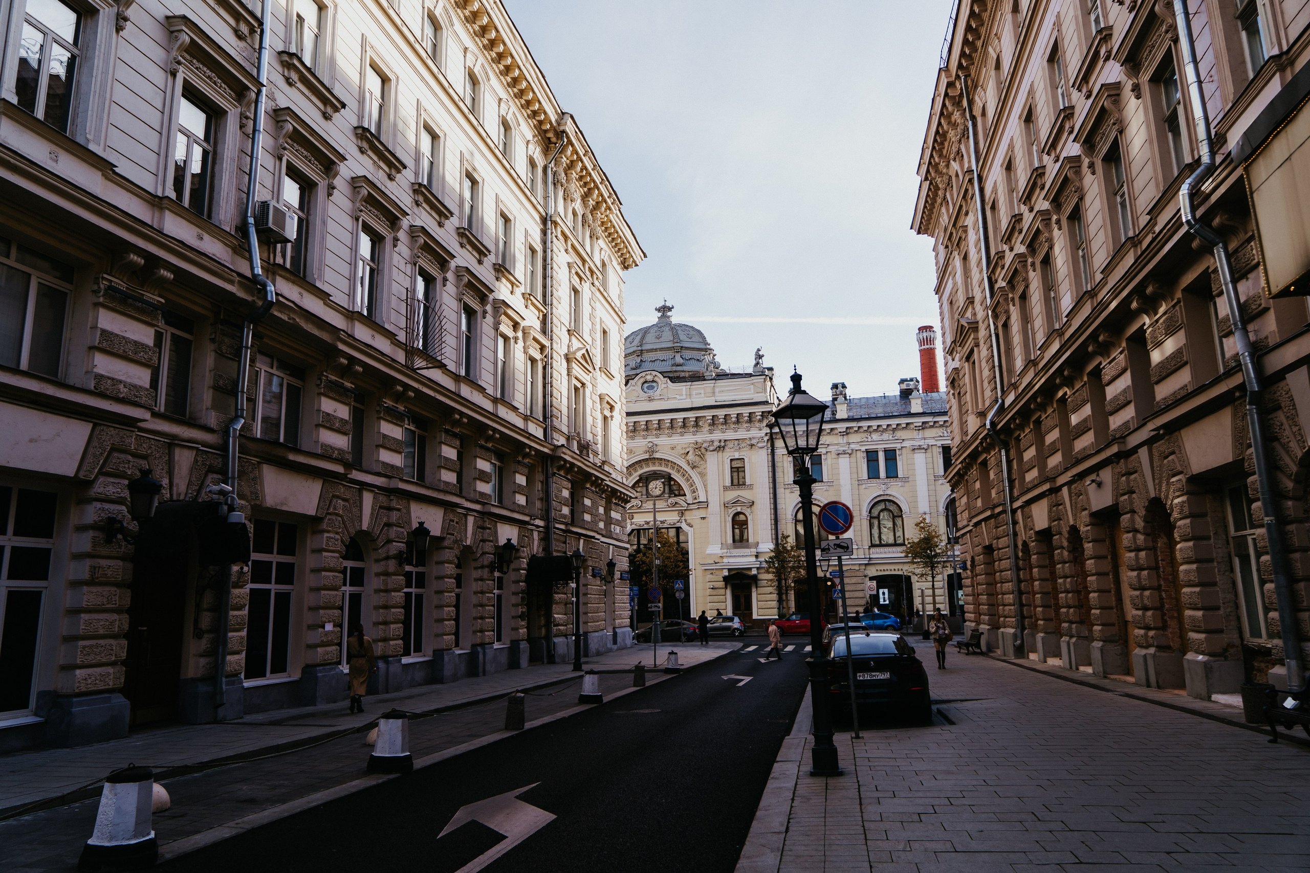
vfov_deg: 52.6
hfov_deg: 73.1
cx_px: 655
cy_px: 436
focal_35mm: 24
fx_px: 883
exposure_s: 1/320
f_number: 4
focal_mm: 24
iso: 125
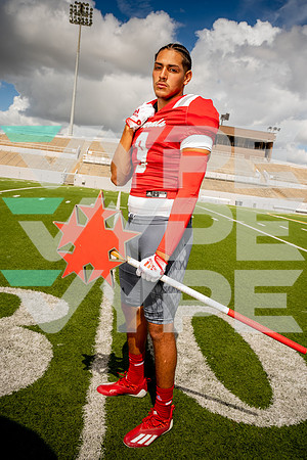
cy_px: 230
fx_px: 371
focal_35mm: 29
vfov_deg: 63.7
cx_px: 154
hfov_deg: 45.0
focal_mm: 29
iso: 64
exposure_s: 1/250
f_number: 8
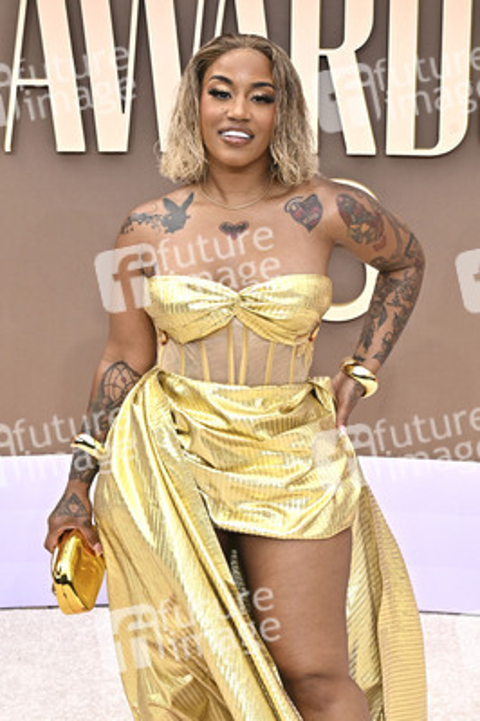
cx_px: 240
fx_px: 1062
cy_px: 360
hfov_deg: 25.5
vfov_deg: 37.5
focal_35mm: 53
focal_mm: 53
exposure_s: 1/320
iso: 400
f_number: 10
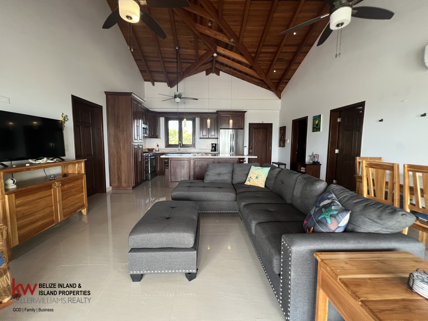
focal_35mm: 13
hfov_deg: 106.2
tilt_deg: -5.5
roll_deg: -0.1
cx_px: 214
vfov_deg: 89.9
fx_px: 161
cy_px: 160
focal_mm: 1.57
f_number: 1.8
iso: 125
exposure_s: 1/120
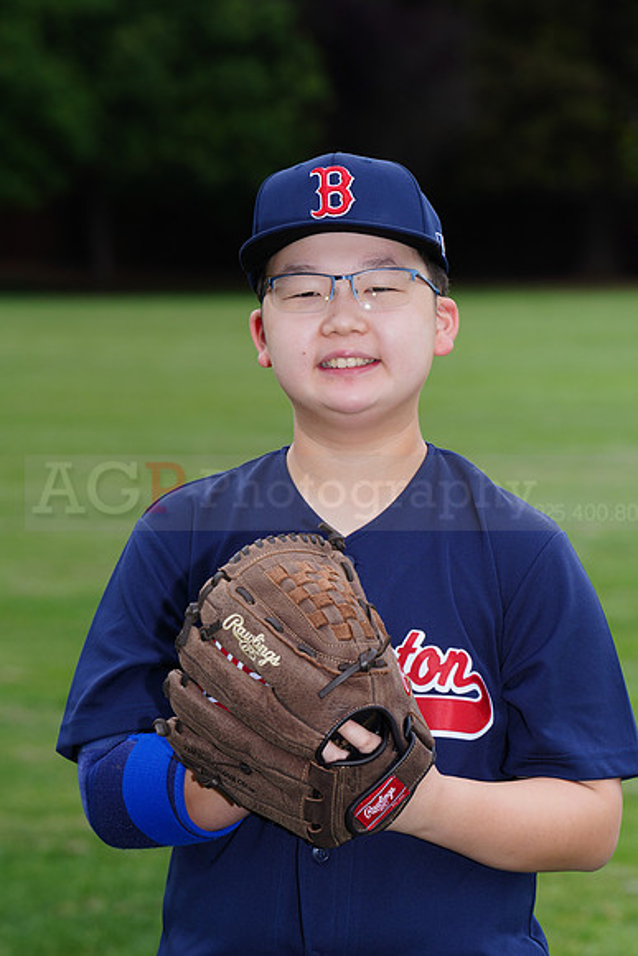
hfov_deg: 6.9
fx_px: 5313
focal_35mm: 200
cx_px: 319
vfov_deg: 10.3
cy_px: 478
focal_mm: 200
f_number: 9
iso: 200
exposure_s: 1/250
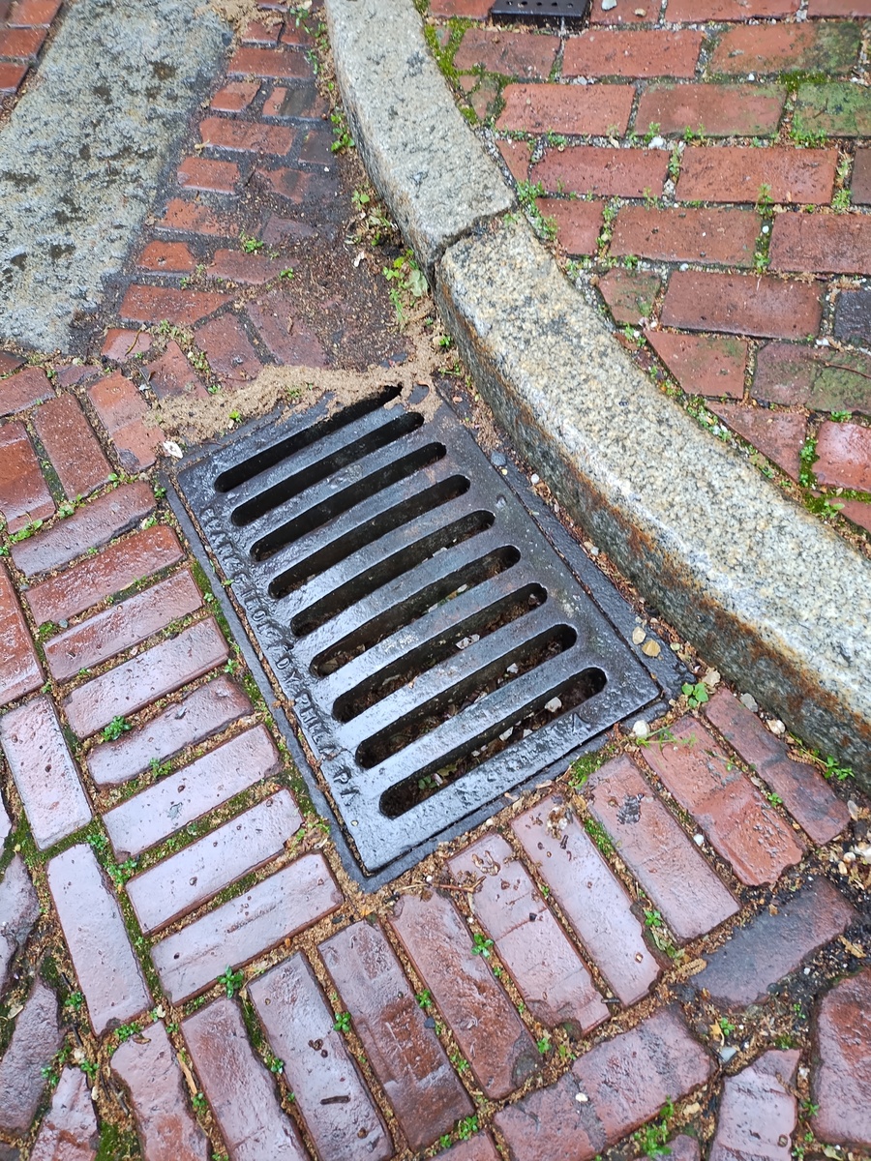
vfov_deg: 69.4
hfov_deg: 54.9
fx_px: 839
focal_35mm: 25
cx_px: 436
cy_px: 580
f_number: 1.7
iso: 104
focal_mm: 4.71
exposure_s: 1/60
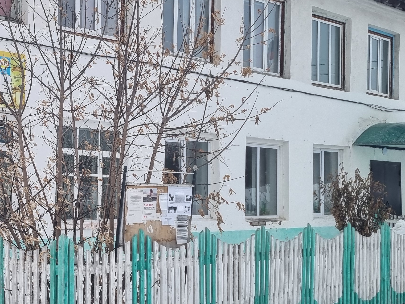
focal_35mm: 61
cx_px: 1
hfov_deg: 29.6
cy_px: 158
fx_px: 714
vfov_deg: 24.0
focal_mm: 5.4
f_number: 1.8
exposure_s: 1/2272
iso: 50
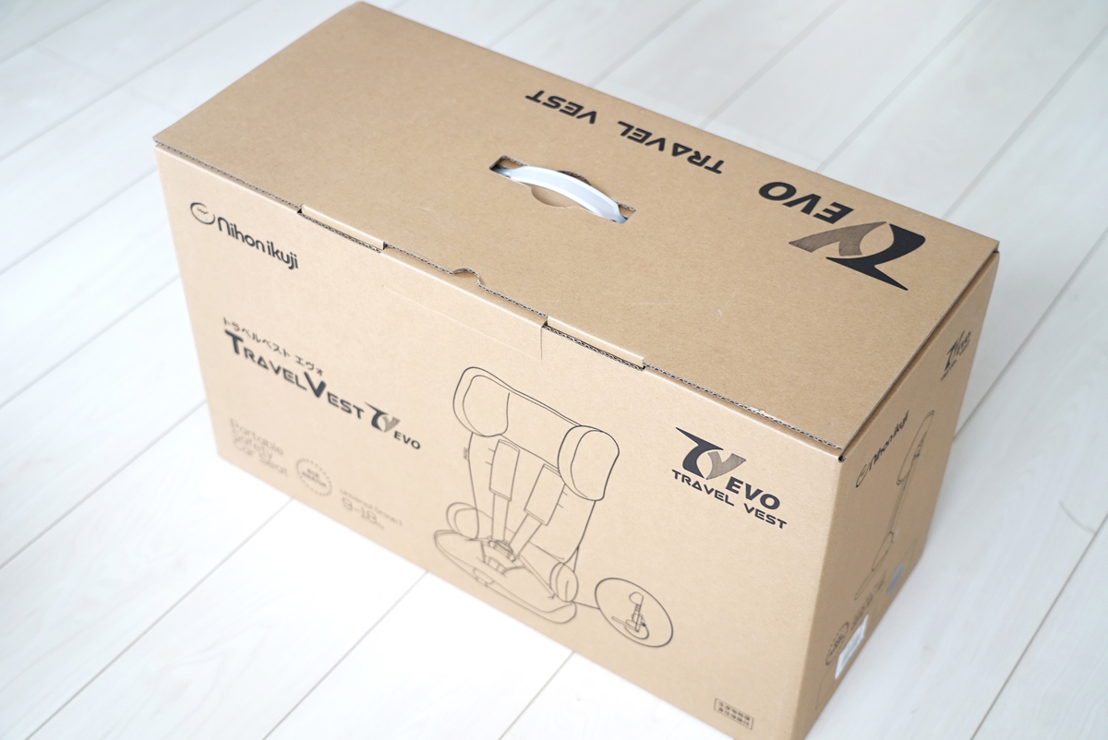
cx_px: 554
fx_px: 1540
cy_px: 370
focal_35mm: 50
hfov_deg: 39.6
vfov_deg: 27.0
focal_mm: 50
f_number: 4
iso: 640
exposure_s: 1/50
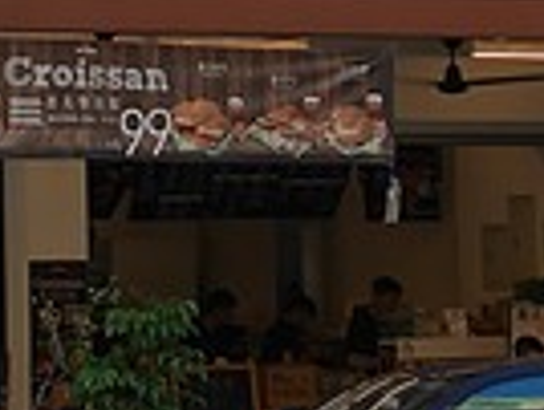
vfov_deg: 5.7
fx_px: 4062
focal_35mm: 258
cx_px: 126
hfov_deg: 7.7
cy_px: -120
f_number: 18
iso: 125
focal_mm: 24
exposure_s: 1/30
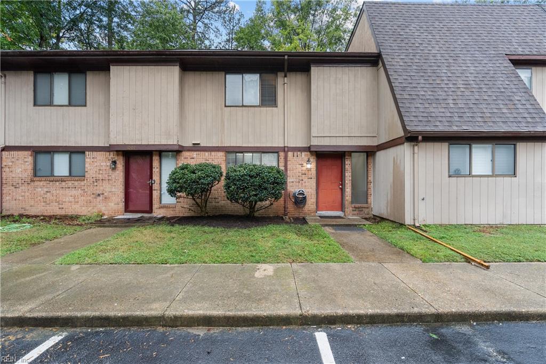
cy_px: 182
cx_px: 273
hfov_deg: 96.7
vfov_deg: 73.8
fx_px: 243
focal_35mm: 16
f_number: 7.1
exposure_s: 1/50
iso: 1000
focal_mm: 16
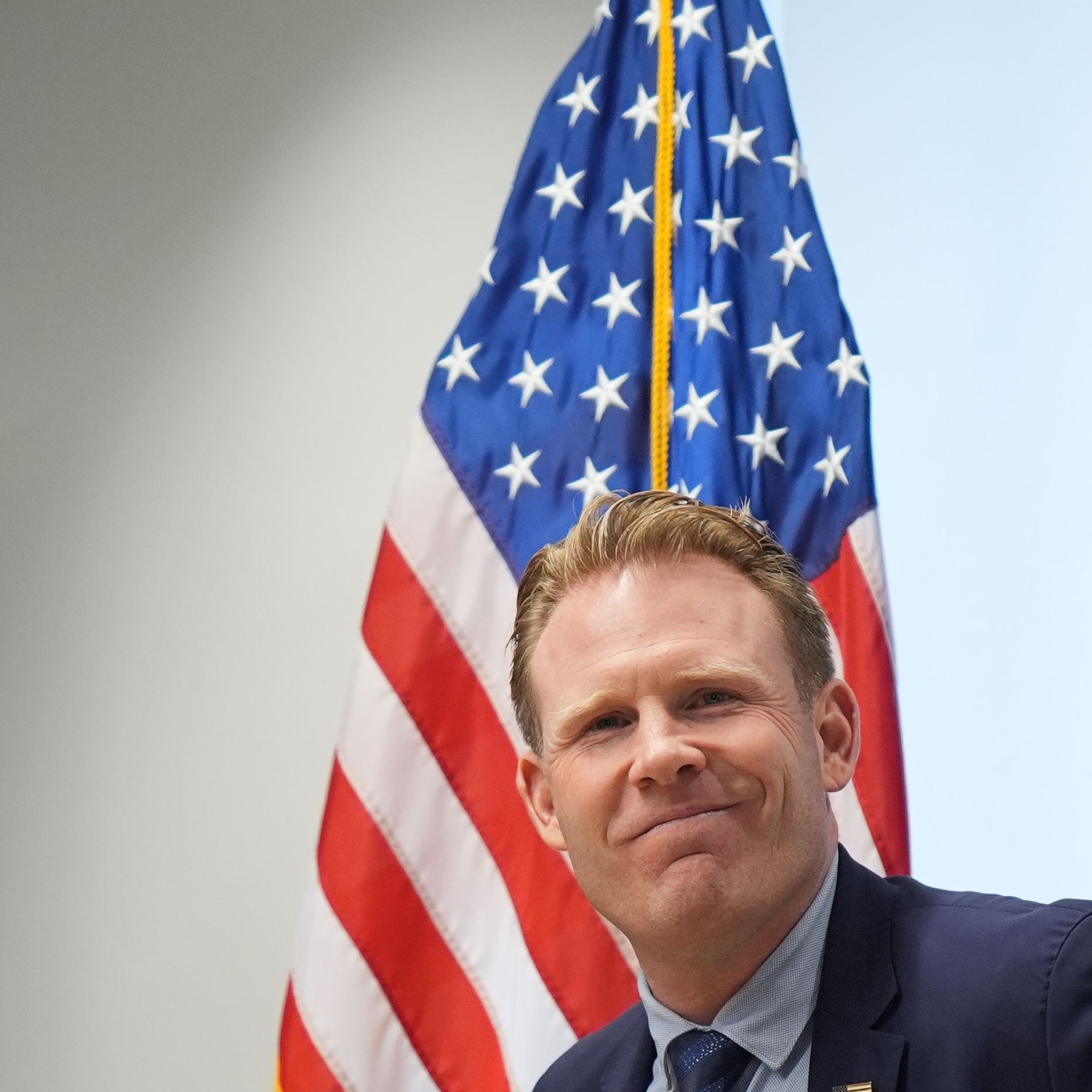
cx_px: 546
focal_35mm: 95
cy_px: 866
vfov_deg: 18.1
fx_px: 3391
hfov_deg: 18.3
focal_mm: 35
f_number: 2.8
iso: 1600
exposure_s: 1/500
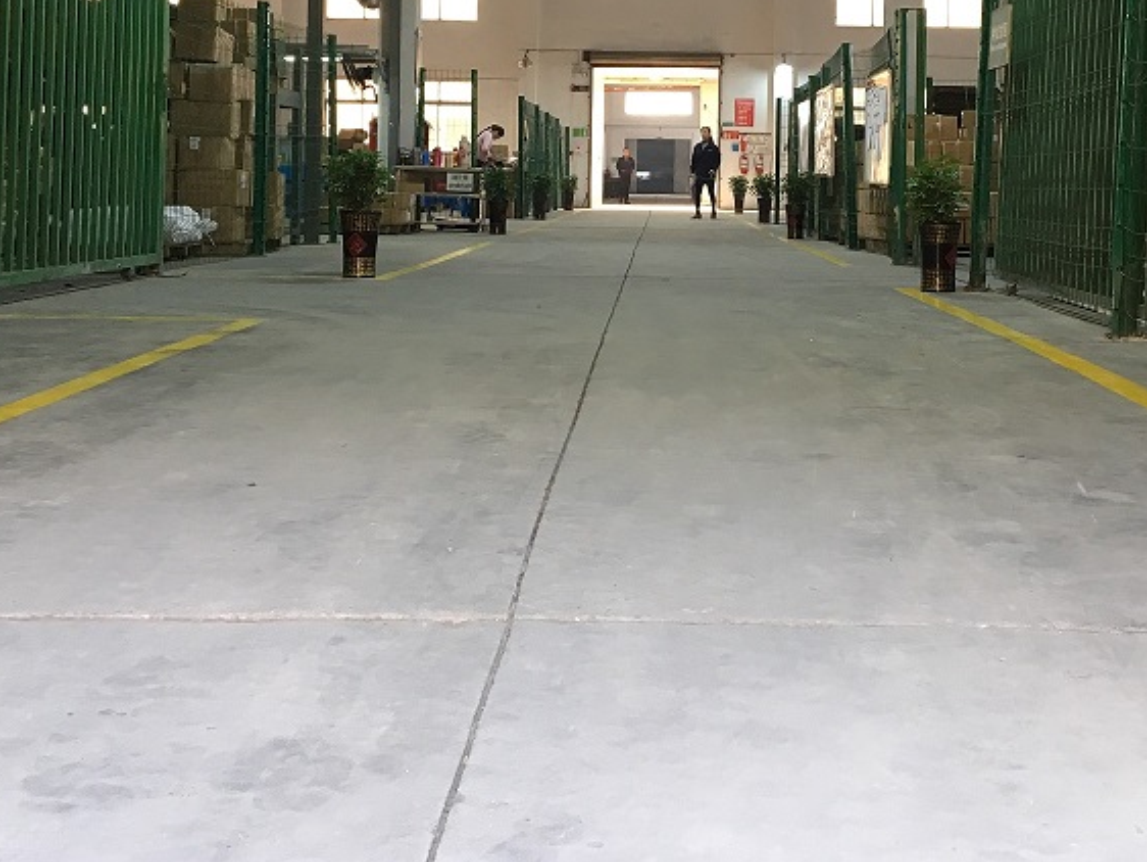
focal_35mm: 52
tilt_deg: +1.4
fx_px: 1724
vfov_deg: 27.5
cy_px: 165
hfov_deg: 36.7
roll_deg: -0.7
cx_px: 674
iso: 100
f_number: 2.2
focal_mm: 4.15
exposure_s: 1/33
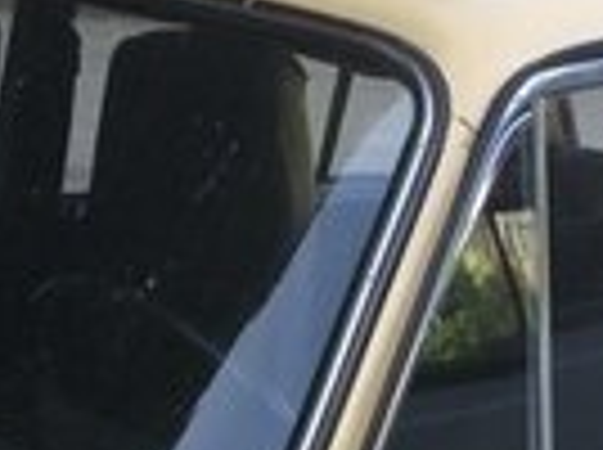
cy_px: 875
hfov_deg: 13.8
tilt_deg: -23.3
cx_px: 140
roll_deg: -5.0
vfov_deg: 9.7
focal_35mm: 143
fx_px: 2487
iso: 32
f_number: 2.2
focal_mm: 4.15
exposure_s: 1/111
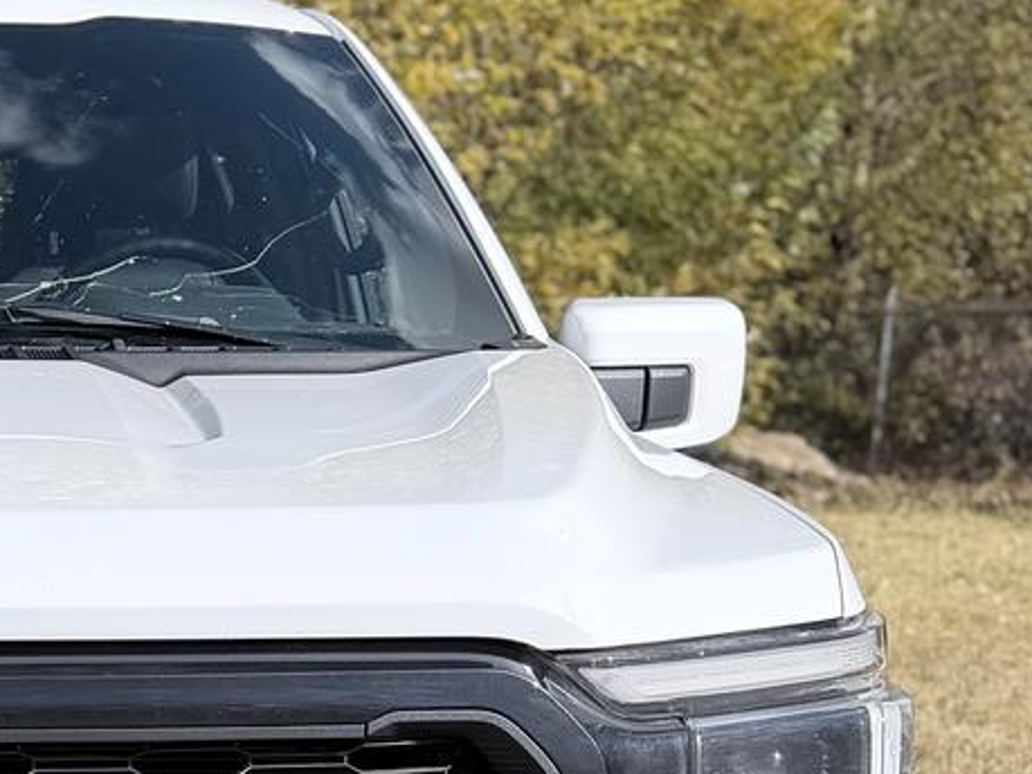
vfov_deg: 20.7
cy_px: 880
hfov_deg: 26.1
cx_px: -178
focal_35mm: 67
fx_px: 1997
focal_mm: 6.76
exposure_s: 1/4405
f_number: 1.78
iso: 100
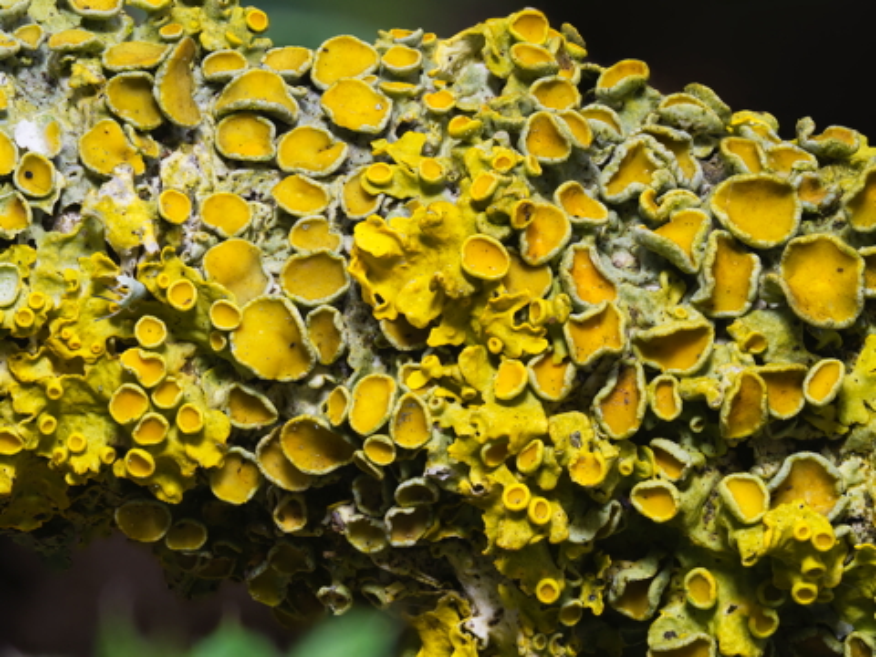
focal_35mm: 120
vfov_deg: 12.3
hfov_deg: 16.4
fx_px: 3037
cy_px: 328
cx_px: 438
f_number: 5.6
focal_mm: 60
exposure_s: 1/125
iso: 640
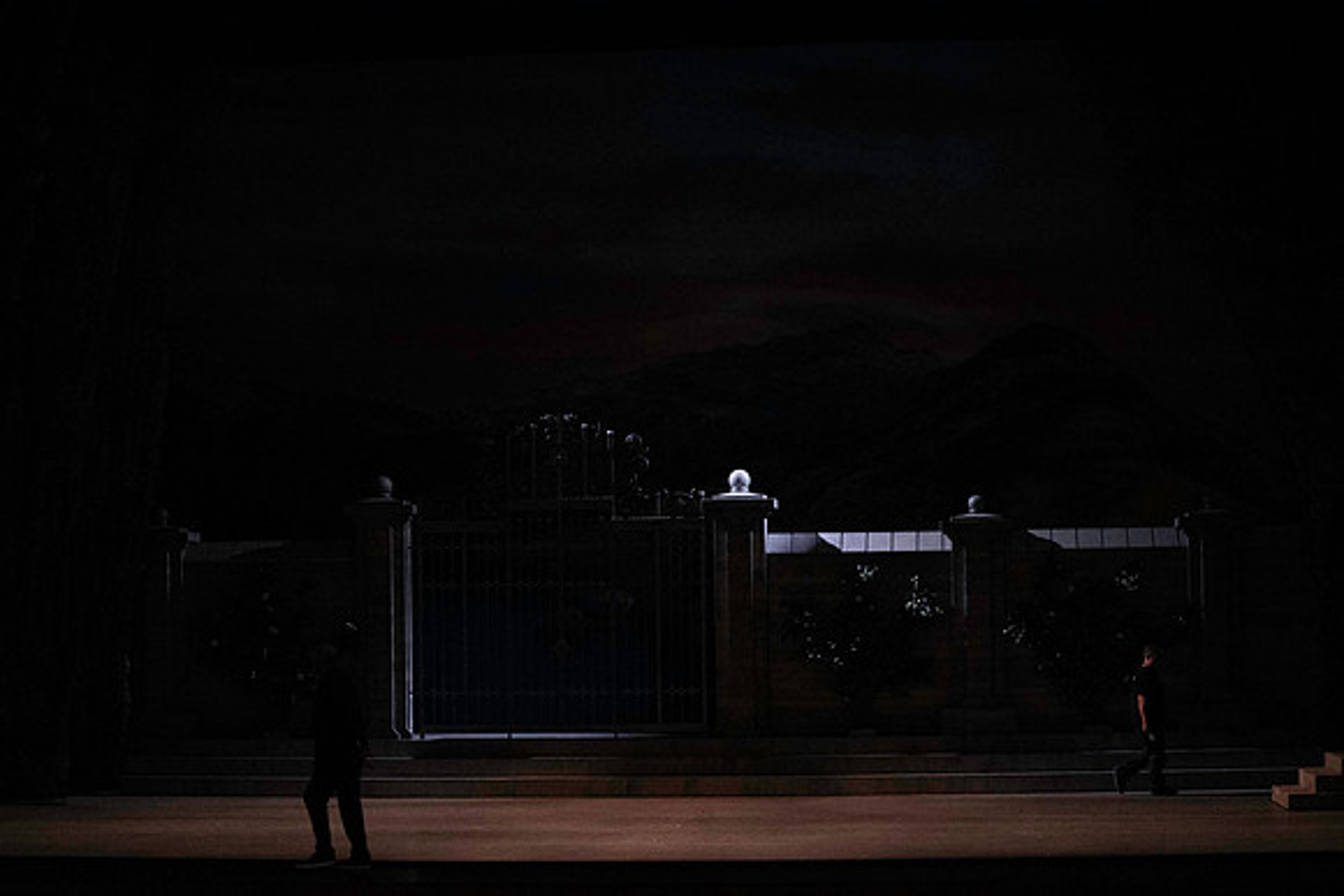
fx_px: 2614
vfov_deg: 19.5
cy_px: 448
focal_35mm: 70
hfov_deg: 28.8
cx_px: 672
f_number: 6.3
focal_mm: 70
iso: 16000
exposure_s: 1/320
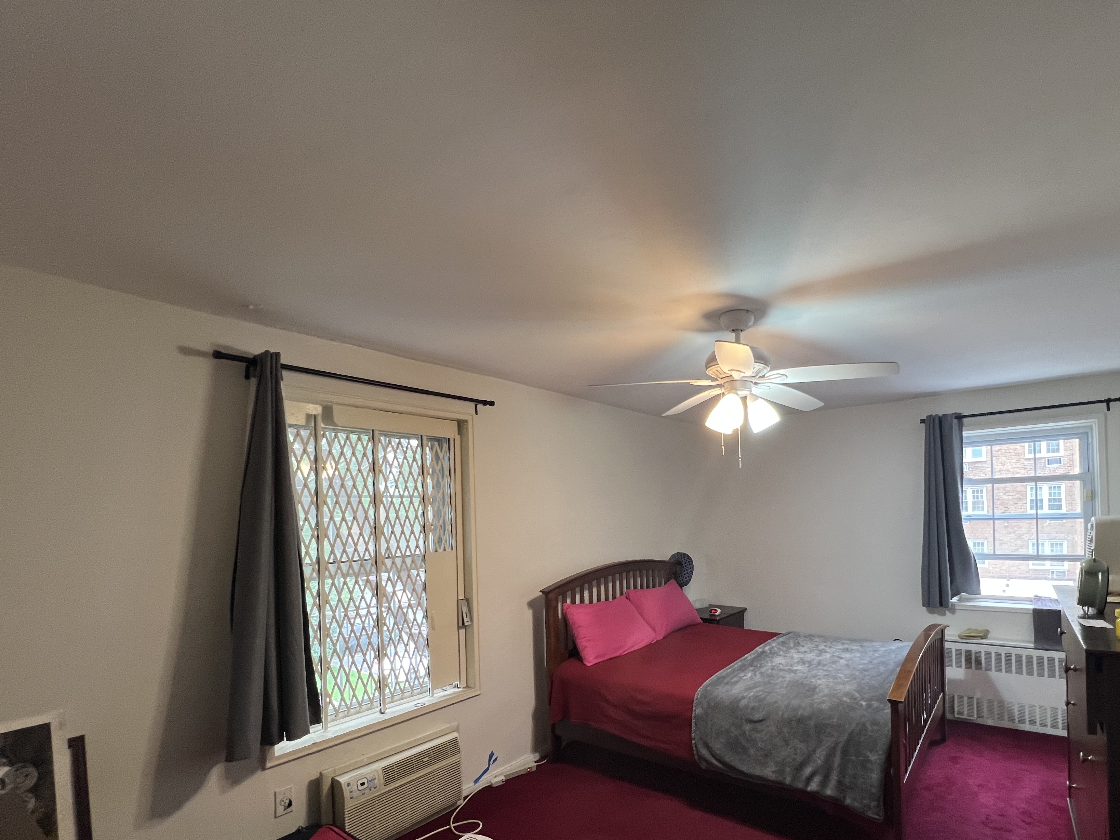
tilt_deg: -0.9
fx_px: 518
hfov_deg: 93.2
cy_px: 511
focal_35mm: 16
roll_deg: +1.1
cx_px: 676
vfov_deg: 77.1
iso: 200
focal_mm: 1.57
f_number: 1.8
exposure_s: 1/60
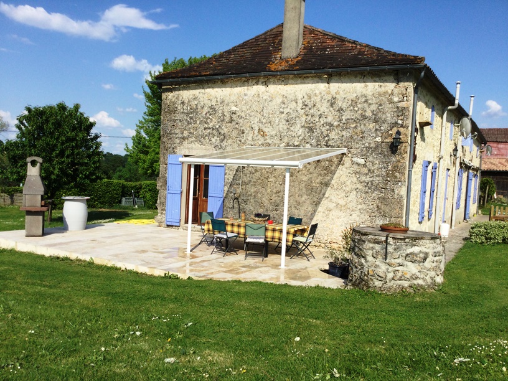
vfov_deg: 45.4
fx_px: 455
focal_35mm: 31
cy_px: 190
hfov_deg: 58.4
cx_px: 254
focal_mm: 3.3
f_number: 2.4
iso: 25
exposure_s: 1/1773
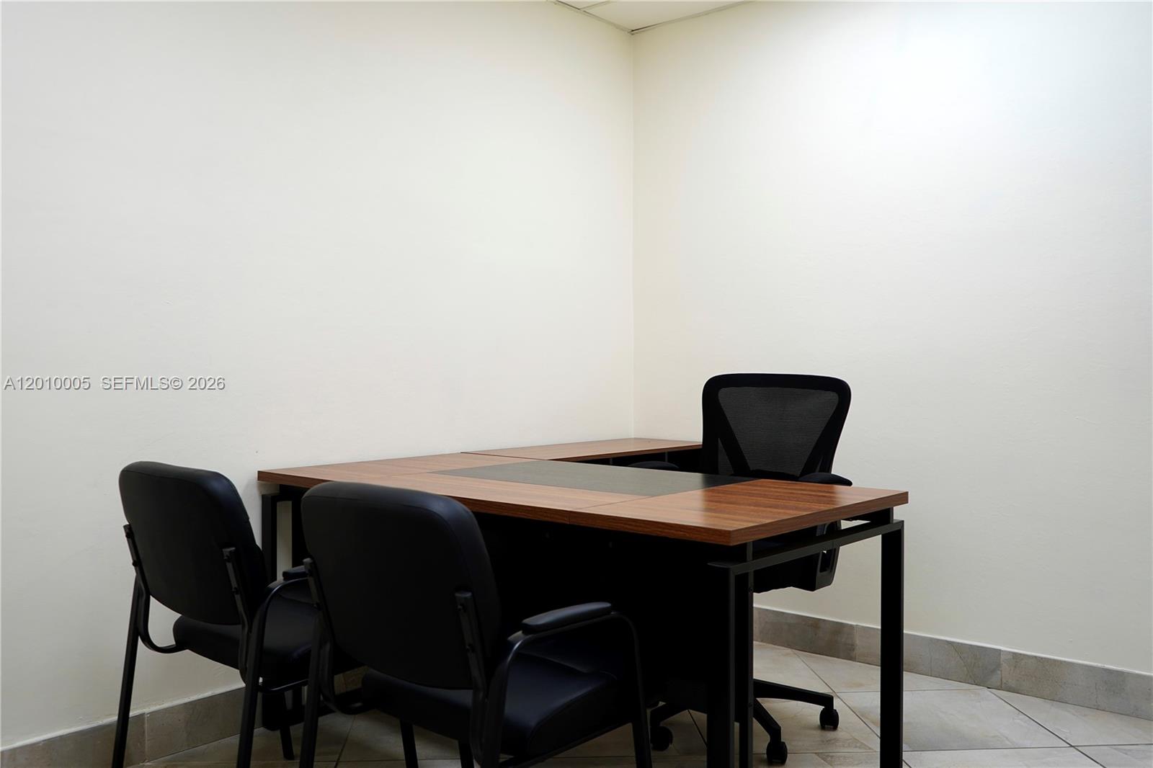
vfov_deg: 44.9
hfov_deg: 63.7
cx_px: 576
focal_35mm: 29
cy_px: 384
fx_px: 929
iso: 200
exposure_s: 1/60
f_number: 4
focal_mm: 29
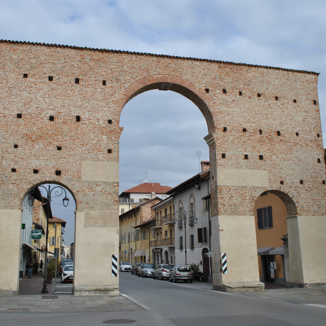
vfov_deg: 47.2
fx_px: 373
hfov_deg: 47.1
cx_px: 140
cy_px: 160
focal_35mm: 35
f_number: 8
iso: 100
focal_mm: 18
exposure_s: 1/250
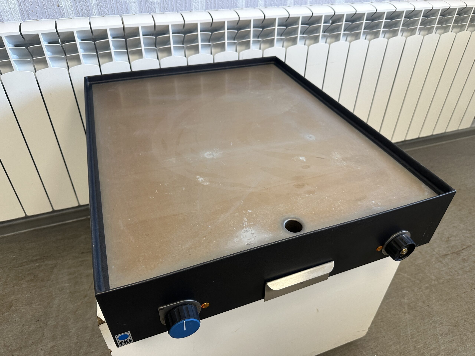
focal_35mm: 24
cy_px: 178
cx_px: 238
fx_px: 329
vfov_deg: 56.8
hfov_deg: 71.6
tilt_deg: -35.9
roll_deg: -0.7
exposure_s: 1/100
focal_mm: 6.86
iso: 160
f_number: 1.78
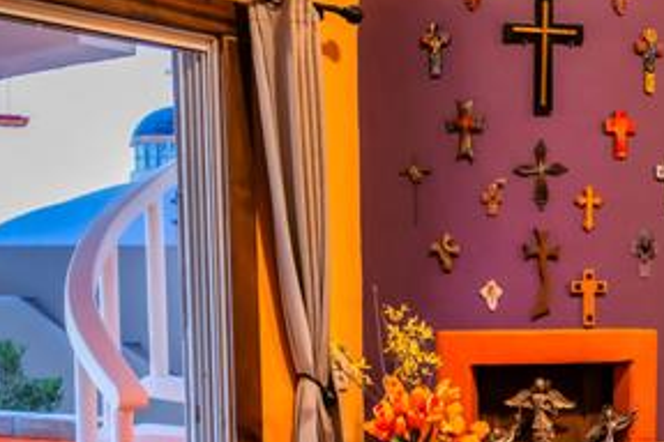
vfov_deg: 18.8
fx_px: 1309
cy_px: 417
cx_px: 508
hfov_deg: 28.0
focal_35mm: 71
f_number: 2.8
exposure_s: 1/45
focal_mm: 20
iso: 1250
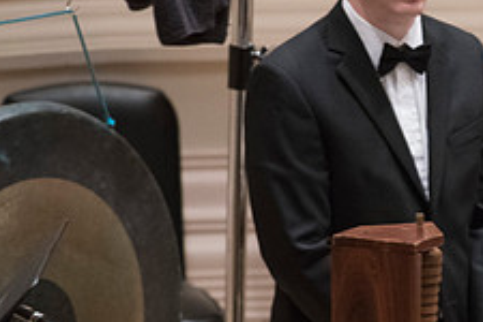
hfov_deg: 1.3
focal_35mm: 1547
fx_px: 20754
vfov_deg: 0.9
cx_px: 511
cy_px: 158
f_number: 5.6
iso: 6400
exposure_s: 1/125
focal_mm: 600
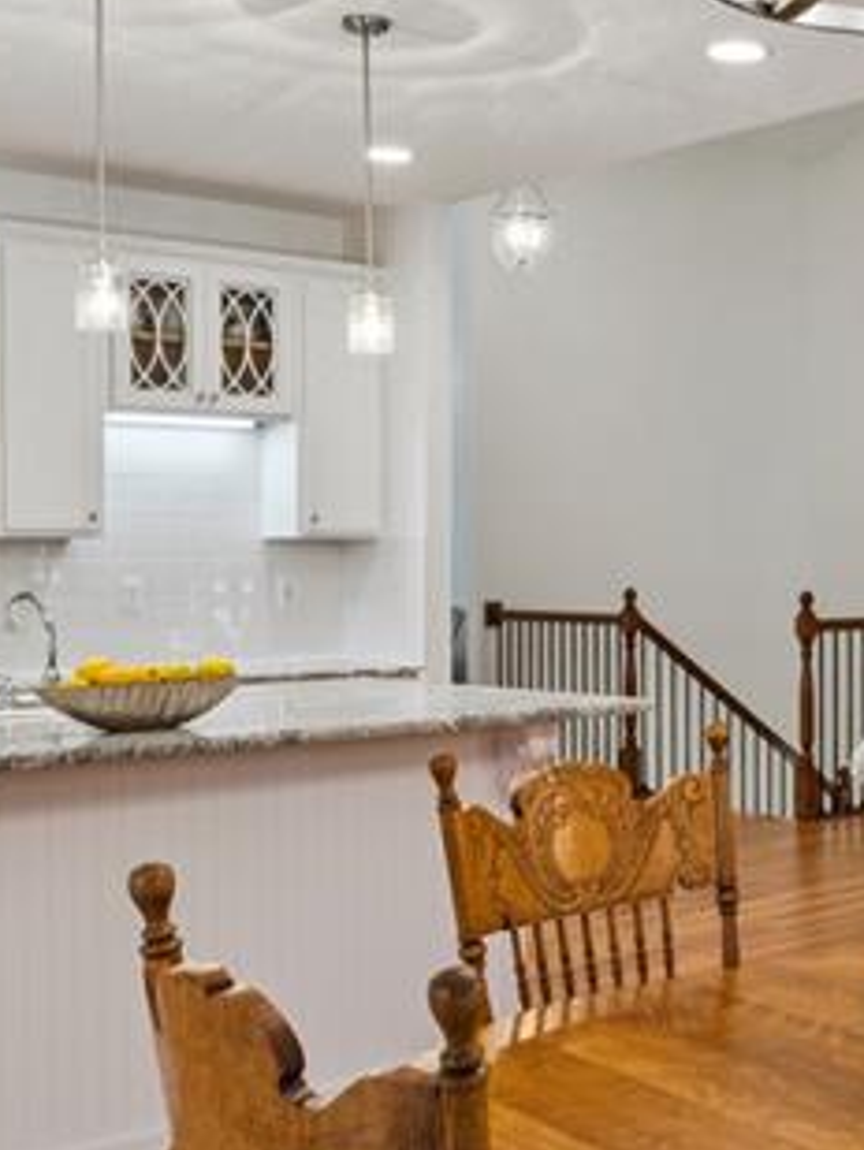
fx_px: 1707
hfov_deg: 27.0
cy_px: 581
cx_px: 845
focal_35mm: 51
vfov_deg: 37.3
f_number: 13
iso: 200
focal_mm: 16.1
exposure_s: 1/2
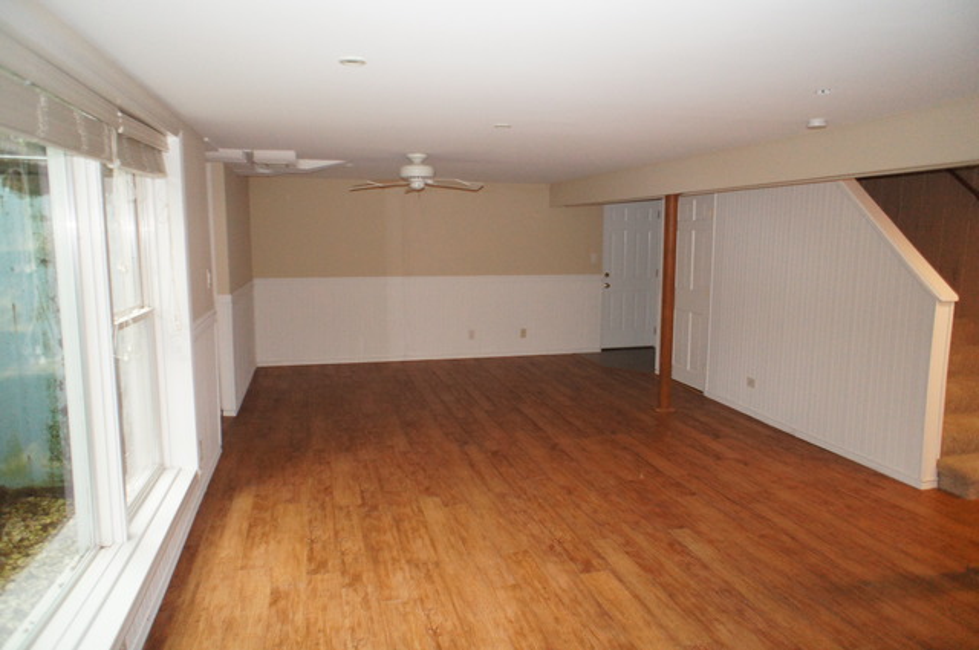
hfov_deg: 73.8
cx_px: 490
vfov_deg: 53.0
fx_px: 652
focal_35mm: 24
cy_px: 325
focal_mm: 16
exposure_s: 1/160
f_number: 2.8
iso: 1600
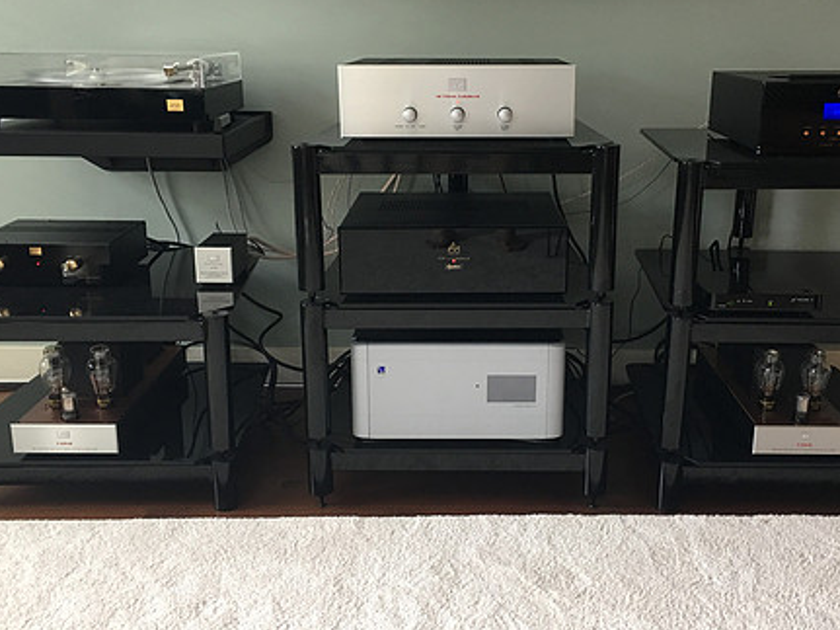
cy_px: 305
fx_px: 946
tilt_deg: -14.5
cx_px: 476
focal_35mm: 39
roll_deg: -1.3
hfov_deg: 47.8
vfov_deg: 36.8
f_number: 2.2
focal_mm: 4.15
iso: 64
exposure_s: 1/17
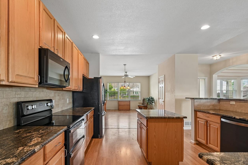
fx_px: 131
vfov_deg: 64.2
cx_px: 114
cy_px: 94
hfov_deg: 86.7
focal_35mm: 19
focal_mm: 15
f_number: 10
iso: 400
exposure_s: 1/10
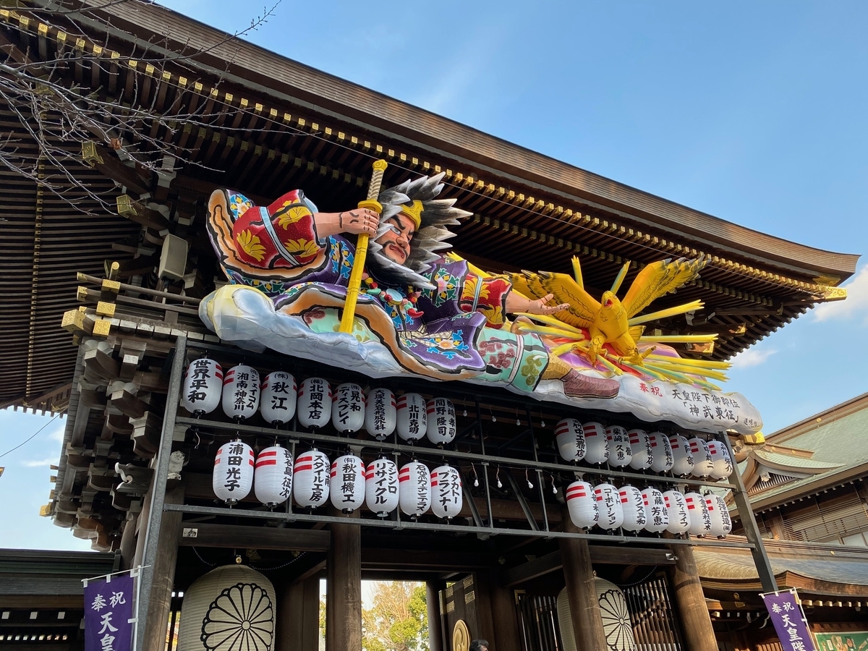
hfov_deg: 67.3
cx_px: 434
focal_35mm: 26
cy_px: 326
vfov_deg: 53.1
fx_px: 652
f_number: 1.8
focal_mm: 4.25
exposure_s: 1/349
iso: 32
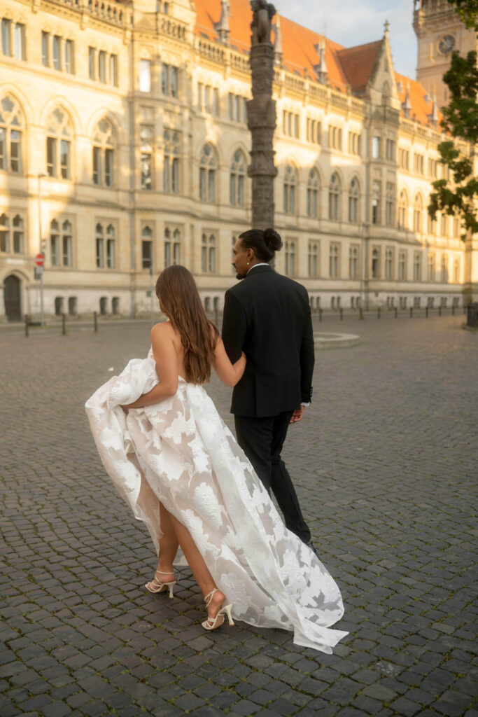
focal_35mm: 35
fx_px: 697
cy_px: 358
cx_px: 239
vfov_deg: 54.4
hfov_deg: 37.9
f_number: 2.2
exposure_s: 1/800
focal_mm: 35
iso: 200
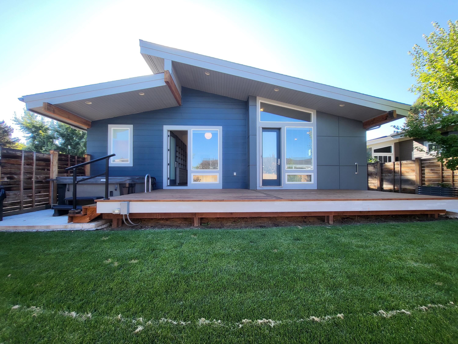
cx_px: 229
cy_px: 172
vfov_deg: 89.9
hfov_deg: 106.2
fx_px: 172
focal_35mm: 13
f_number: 2.2
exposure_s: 1/185
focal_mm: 1.74
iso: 32
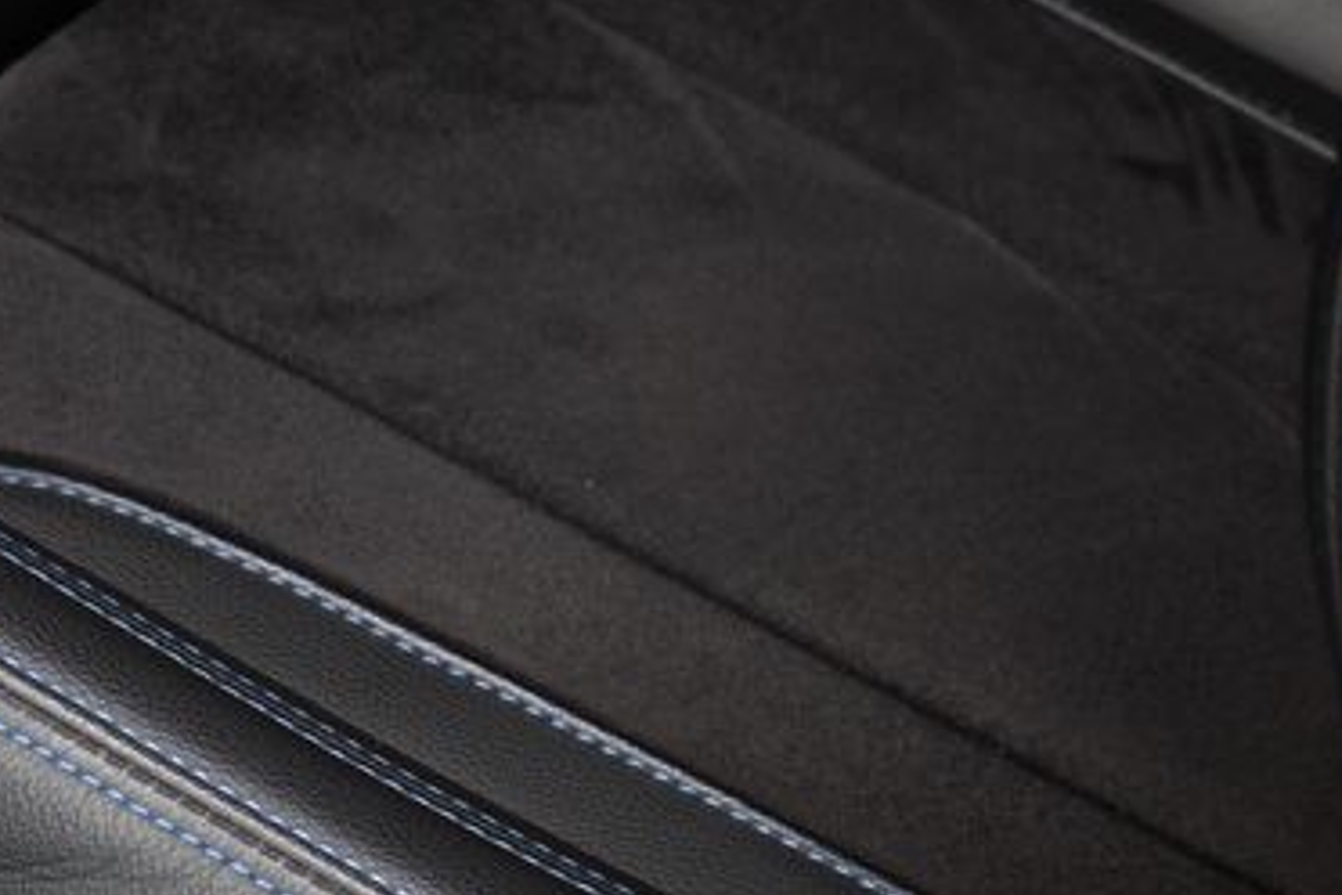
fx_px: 6784
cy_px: 1076
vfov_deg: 7.5
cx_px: -399
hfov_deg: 11.0
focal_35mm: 182
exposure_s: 1/80
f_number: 5.3
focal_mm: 50
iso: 160
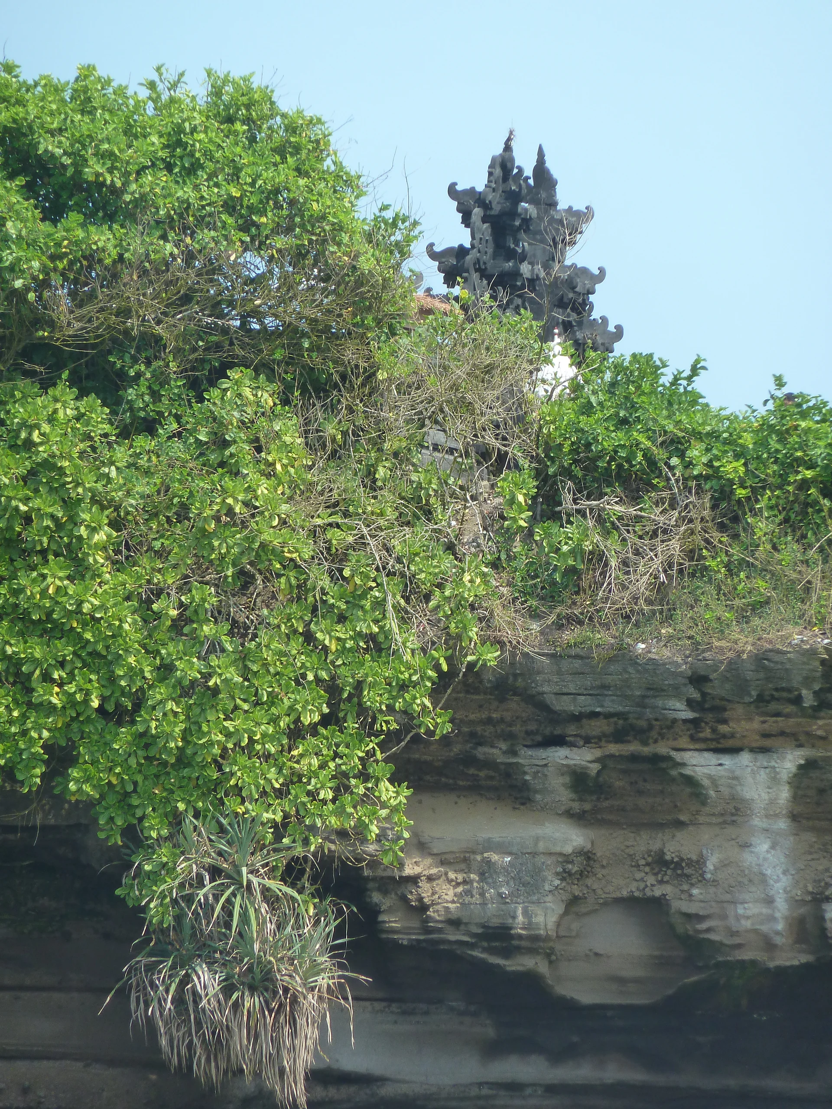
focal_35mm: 300
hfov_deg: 5.0
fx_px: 9614
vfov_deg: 6.6
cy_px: 554
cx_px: 416
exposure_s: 1/200
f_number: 4.9
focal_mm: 49.2
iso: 125
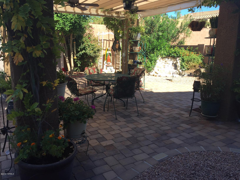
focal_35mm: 29
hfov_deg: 61.7
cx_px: 120
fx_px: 201
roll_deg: -1.0
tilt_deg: -10.5
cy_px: 90
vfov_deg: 48.2
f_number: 2.2
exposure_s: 1/581
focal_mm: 4.15
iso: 32
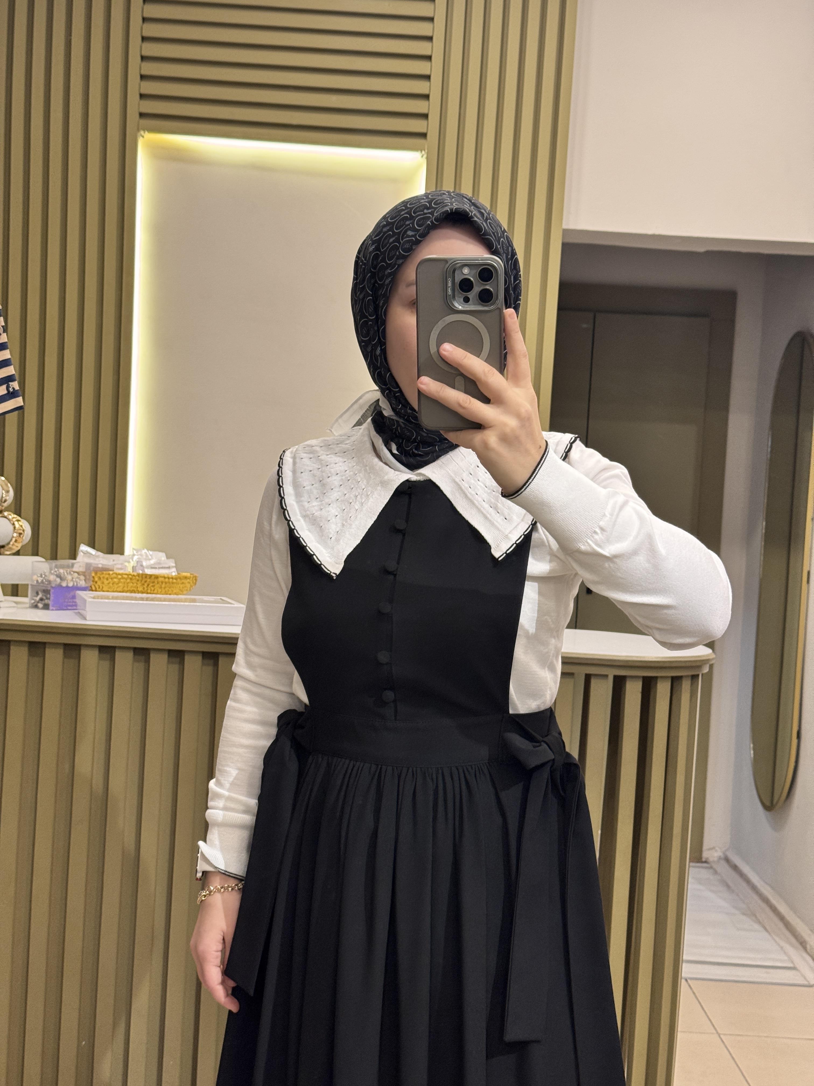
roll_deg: -2.7
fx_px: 1505
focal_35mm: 48
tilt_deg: -18.1
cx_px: 407
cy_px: 543
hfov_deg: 30.3
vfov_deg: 39.7
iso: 100
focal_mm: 6.76
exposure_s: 1/50
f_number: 1.78
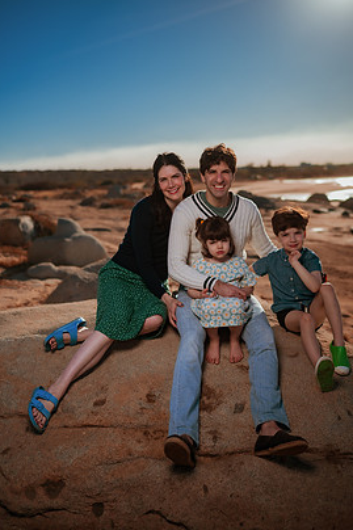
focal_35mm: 39
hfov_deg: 34.2
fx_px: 574
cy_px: 248
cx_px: 193
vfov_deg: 49.5
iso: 50
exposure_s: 1/8000
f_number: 2
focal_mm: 35
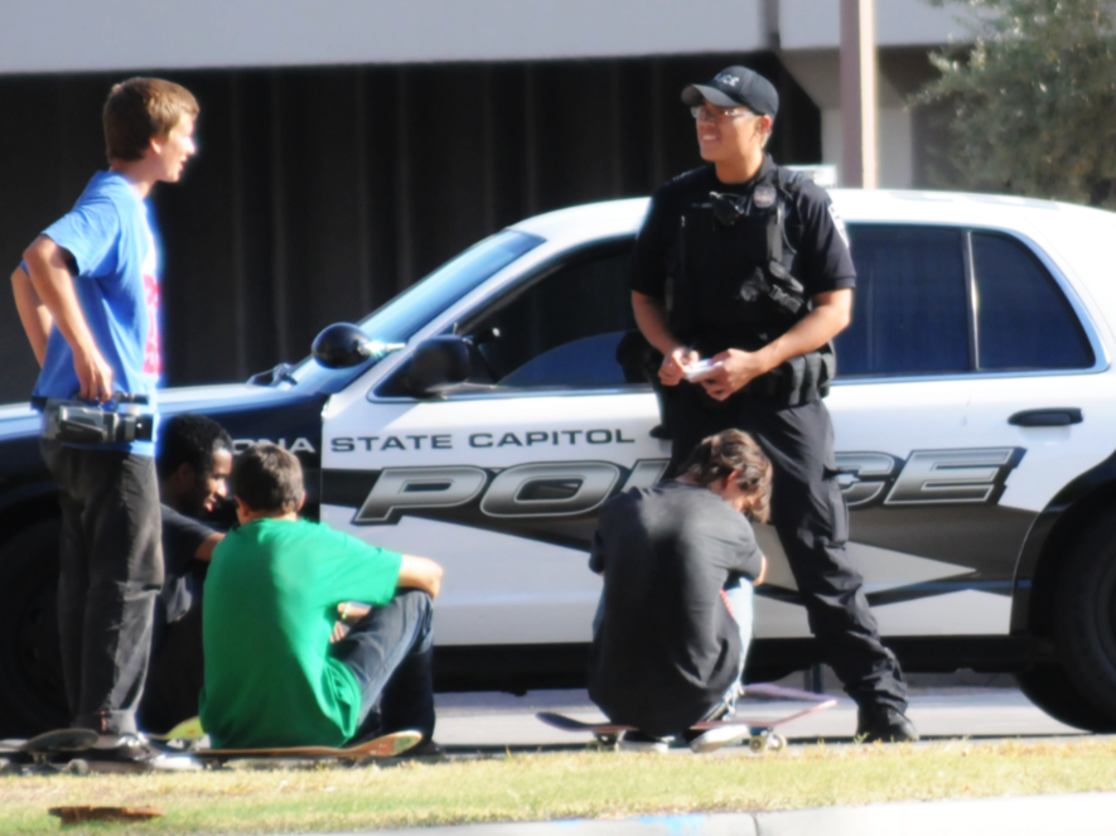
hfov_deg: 4.1
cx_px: 603
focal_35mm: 489
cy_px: 419
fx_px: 15759
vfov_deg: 3.0
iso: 800
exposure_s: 1/640
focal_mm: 300
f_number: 7.1
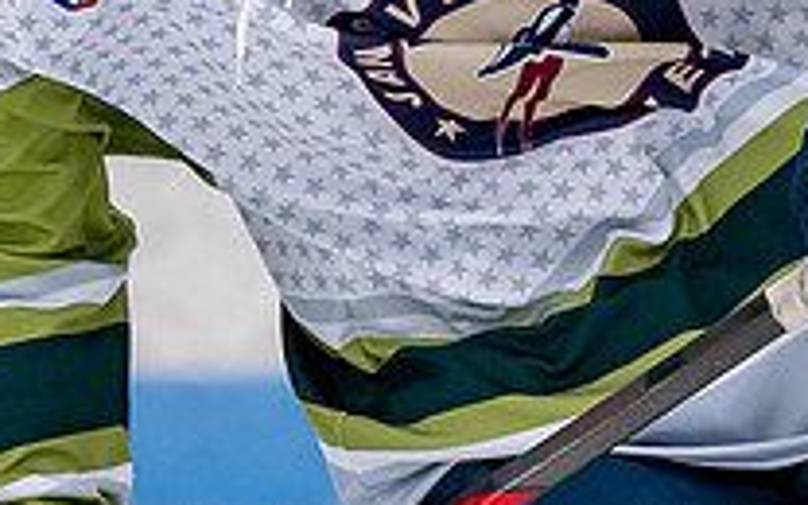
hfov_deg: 1.6
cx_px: 74
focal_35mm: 1288
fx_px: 28363
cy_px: -680
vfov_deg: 1.0
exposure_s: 1/800
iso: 2000
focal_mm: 190
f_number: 3.2
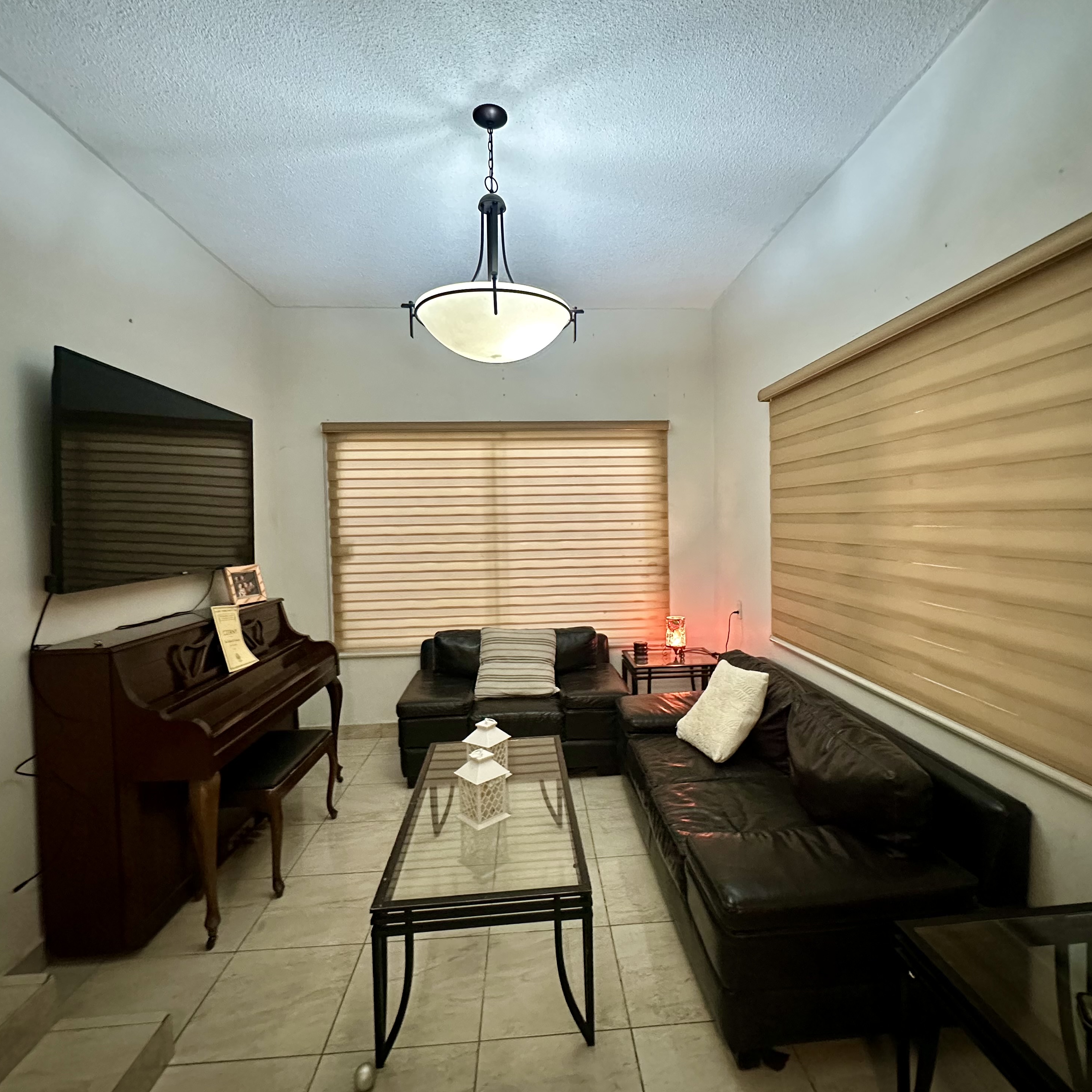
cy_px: 541
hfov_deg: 83.9
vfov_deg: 84.0
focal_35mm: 17
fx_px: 607
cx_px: 573
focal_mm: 2.22
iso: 640
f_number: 2.2
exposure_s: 1/60
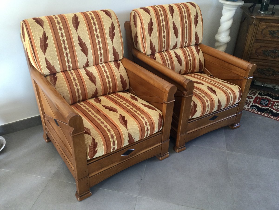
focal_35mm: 31
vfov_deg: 45.4
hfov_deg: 58.4
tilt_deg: -29.0
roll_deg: -2.9
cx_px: 140
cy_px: 105
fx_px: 250
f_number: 2.4
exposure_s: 1/33
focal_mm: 3.3
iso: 64
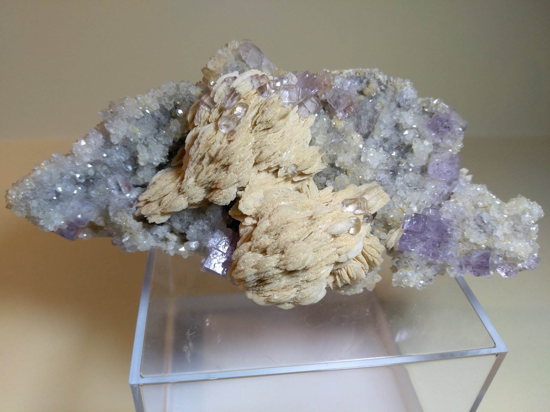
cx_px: 275
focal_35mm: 26
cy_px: 206
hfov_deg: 67.3
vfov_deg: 53.1
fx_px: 413
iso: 102
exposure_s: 1/40
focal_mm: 3.54
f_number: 2
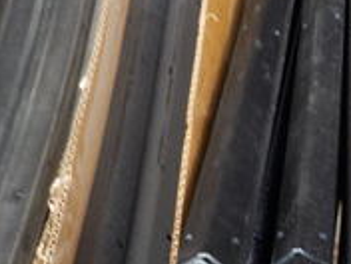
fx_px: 690
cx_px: 397
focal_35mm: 68
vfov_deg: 21.6
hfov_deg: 26.1
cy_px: 116
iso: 125
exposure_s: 1/40
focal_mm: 4.1
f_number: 3.3
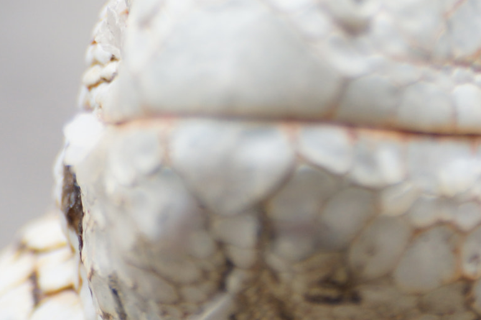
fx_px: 15922
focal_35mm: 1192
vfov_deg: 1.2
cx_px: 460
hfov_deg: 1.7
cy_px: -39
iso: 200
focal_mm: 300
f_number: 5.6
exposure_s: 1/320
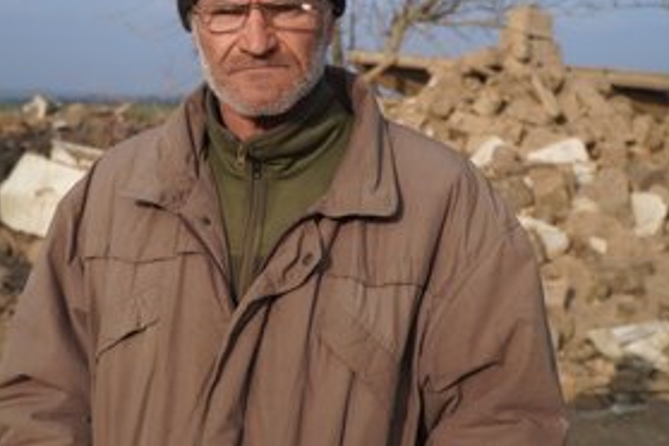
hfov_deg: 35.6
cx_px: 288
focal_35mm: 56
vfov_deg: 24.1
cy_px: 155
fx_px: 1041
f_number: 4.5
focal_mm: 26
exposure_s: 1/1000
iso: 100
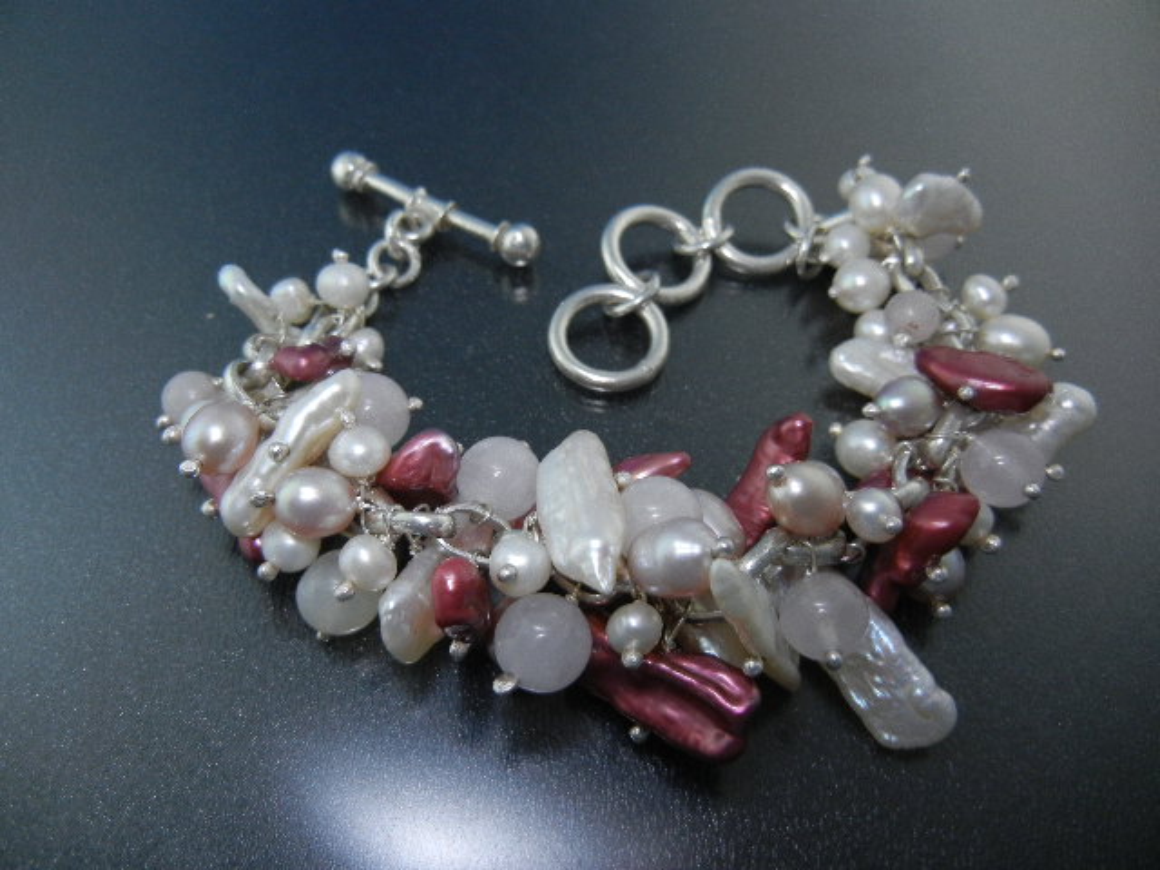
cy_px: 435
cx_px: 580
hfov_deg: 60.0
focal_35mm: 30
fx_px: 1005
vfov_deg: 46.8
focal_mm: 5.4
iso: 407
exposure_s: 1/30
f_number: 7
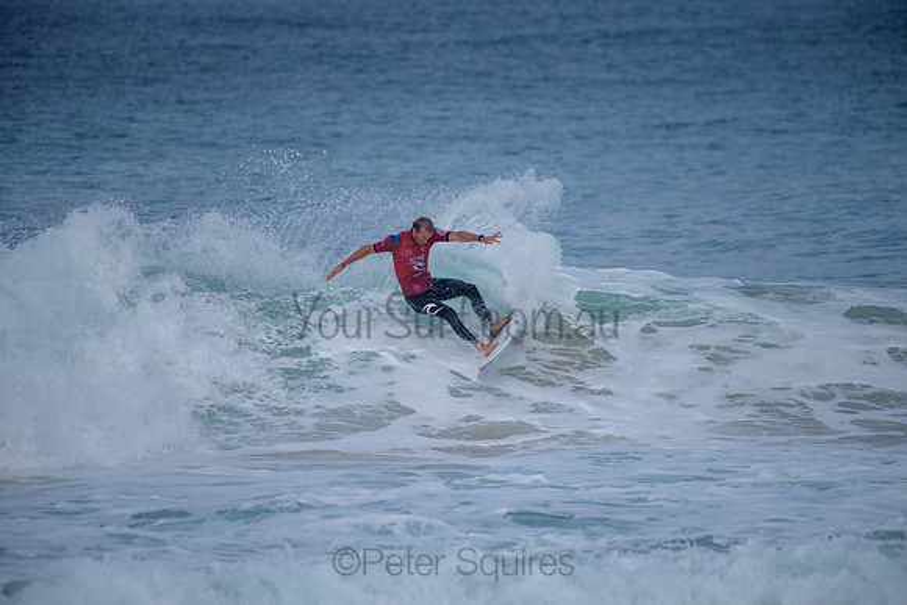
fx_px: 12600
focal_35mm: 500
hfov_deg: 4.1
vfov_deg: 2.8
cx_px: 454
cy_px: 302
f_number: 5.6
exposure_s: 1/2000
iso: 180
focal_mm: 500
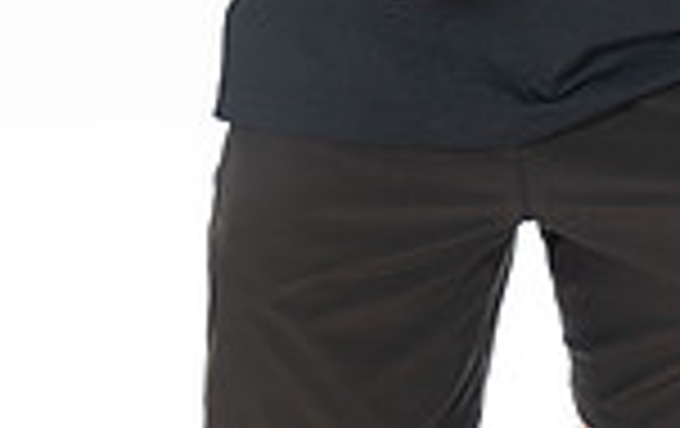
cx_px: 585
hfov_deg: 11.1
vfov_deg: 6.7
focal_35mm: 188
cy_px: -581
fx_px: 3491
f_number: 7.1
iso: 800
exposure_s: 1/320
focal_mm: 62
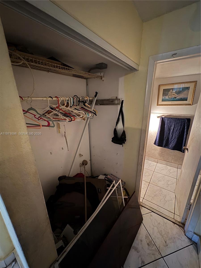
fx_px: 108
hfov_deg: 85.7
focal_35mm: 14
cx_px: 100
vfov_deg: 102.1
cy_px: 134
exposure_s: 1/10
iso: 500
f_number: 2.2
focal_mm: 2.22
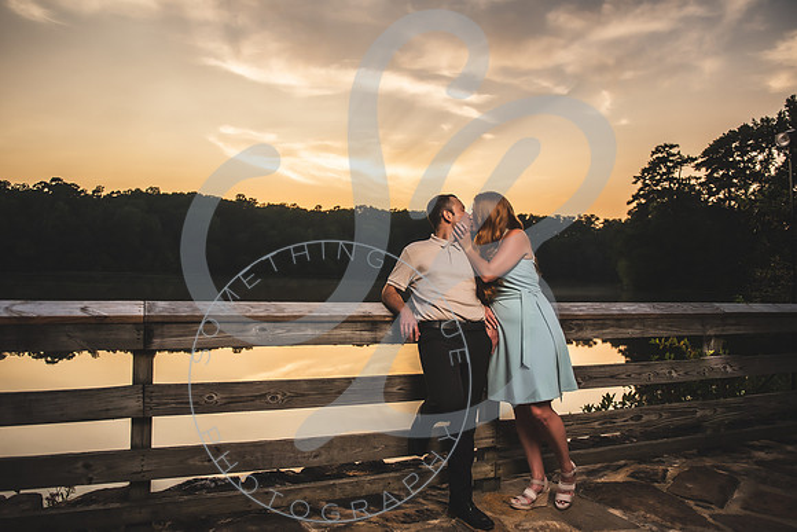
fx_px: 583
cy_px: 265
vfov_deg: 49.0
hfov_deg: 68.7
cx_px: 377
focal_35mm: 26
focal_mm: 24
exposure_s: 1/2000
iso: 200
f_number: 2.8
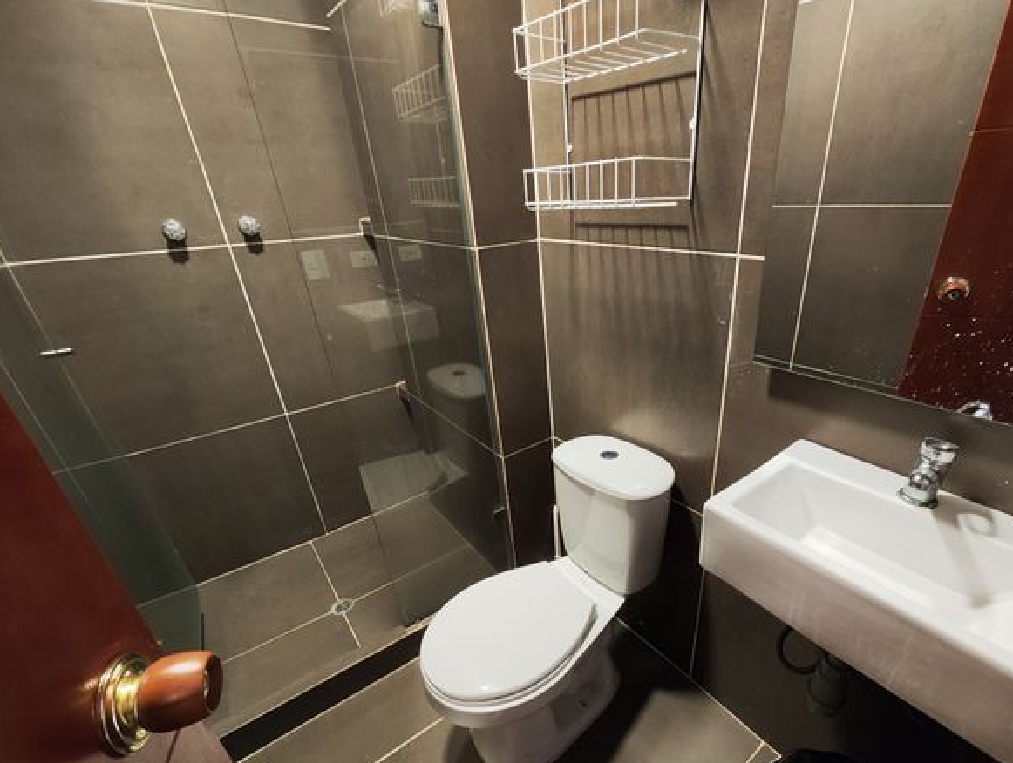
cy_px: 434
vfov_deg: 77.9
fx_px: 469
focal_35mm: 16
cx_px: 568
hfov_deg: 93.9
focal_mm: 2.16
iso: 673
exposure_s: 1/24
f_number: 2.2
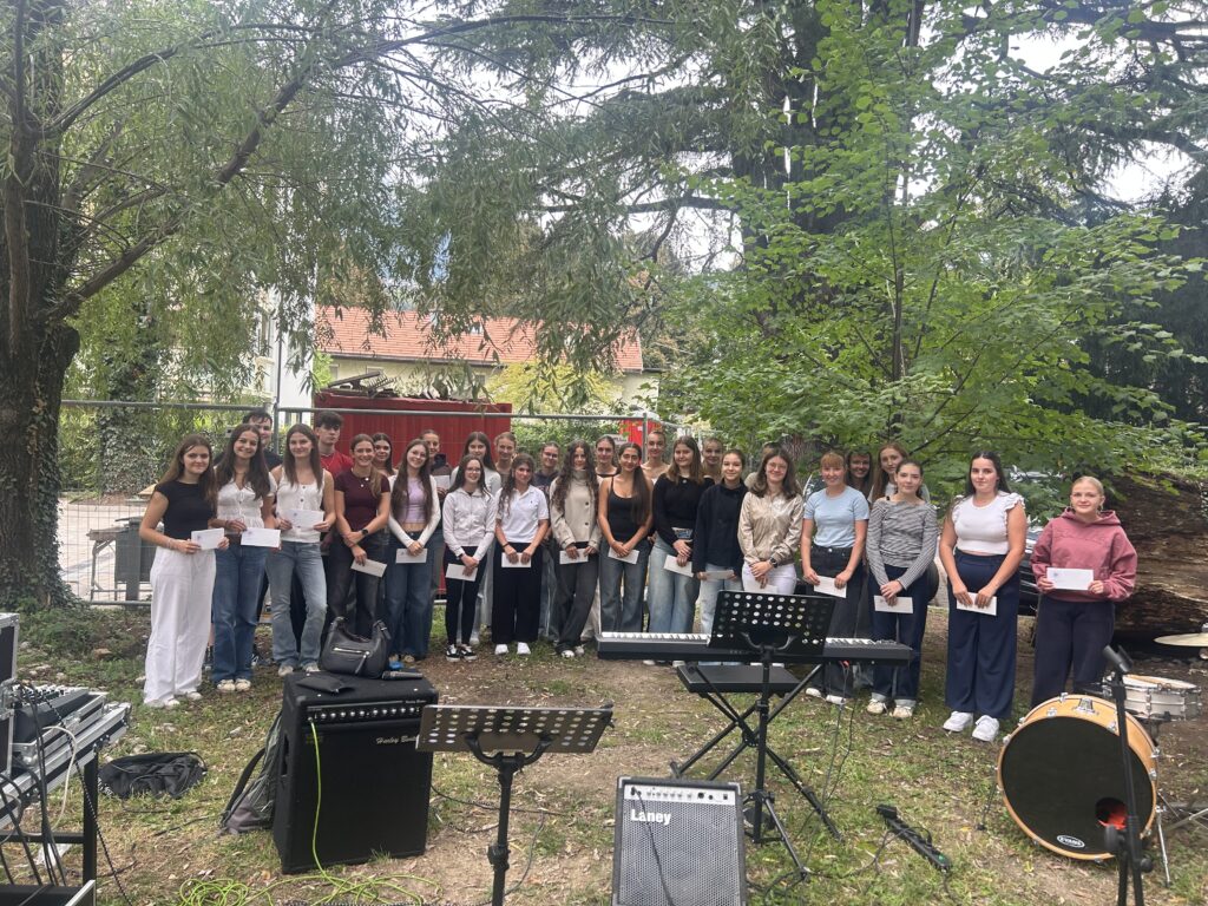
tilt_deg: -0.9
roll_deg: -3.0
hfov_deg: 67.3
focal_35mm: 26
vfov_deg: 53.1
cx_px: 604
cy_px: 453
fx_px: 907
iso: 50
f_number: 1.5
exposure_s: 1/171
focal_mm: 5.7
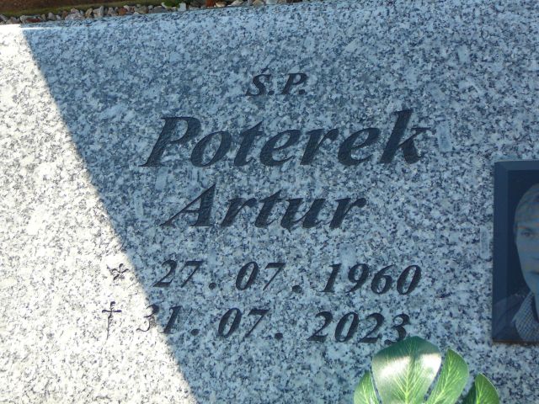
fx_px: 950
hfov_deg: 31.7
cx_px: 270
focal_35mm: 61
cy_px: 202
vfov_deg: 24.0
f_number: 3.6
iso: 80
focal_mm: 9.1
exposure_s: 1/200
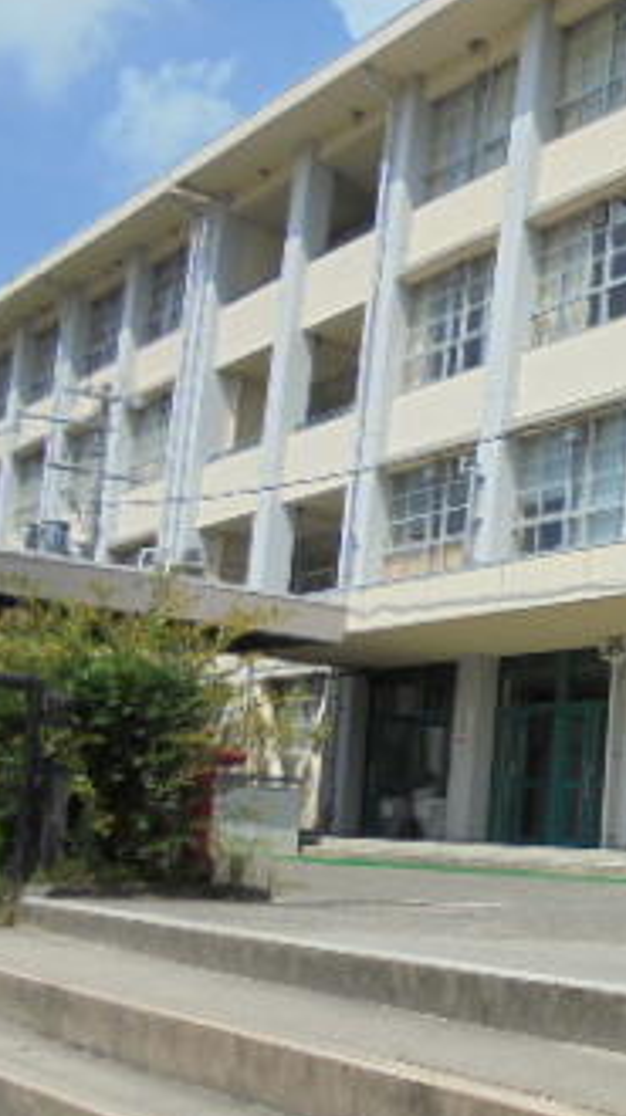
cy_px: 707
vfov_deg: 37.6
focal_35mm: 55
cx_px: 907
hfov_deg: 19.3
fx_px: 1627
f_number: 11.5
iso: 100
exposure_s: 1/125
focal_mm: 4.6
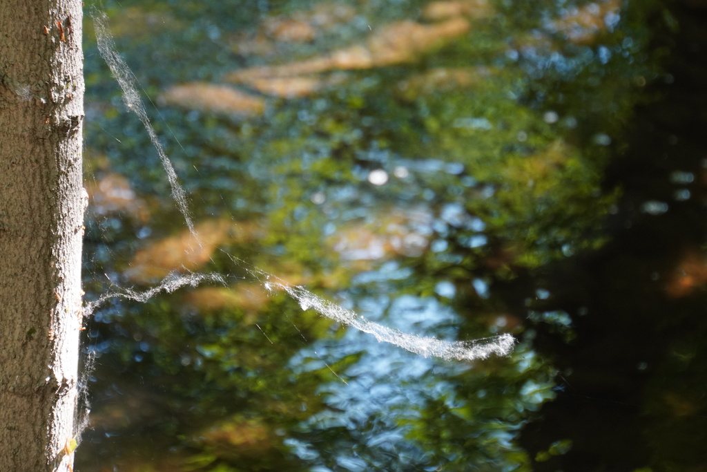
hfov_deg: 11.7
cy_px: 236
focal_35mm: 175
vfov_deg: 7.8
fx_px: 3444
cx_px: 354
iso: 1250
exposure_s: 1/200
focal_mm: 116.9
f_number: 6.3
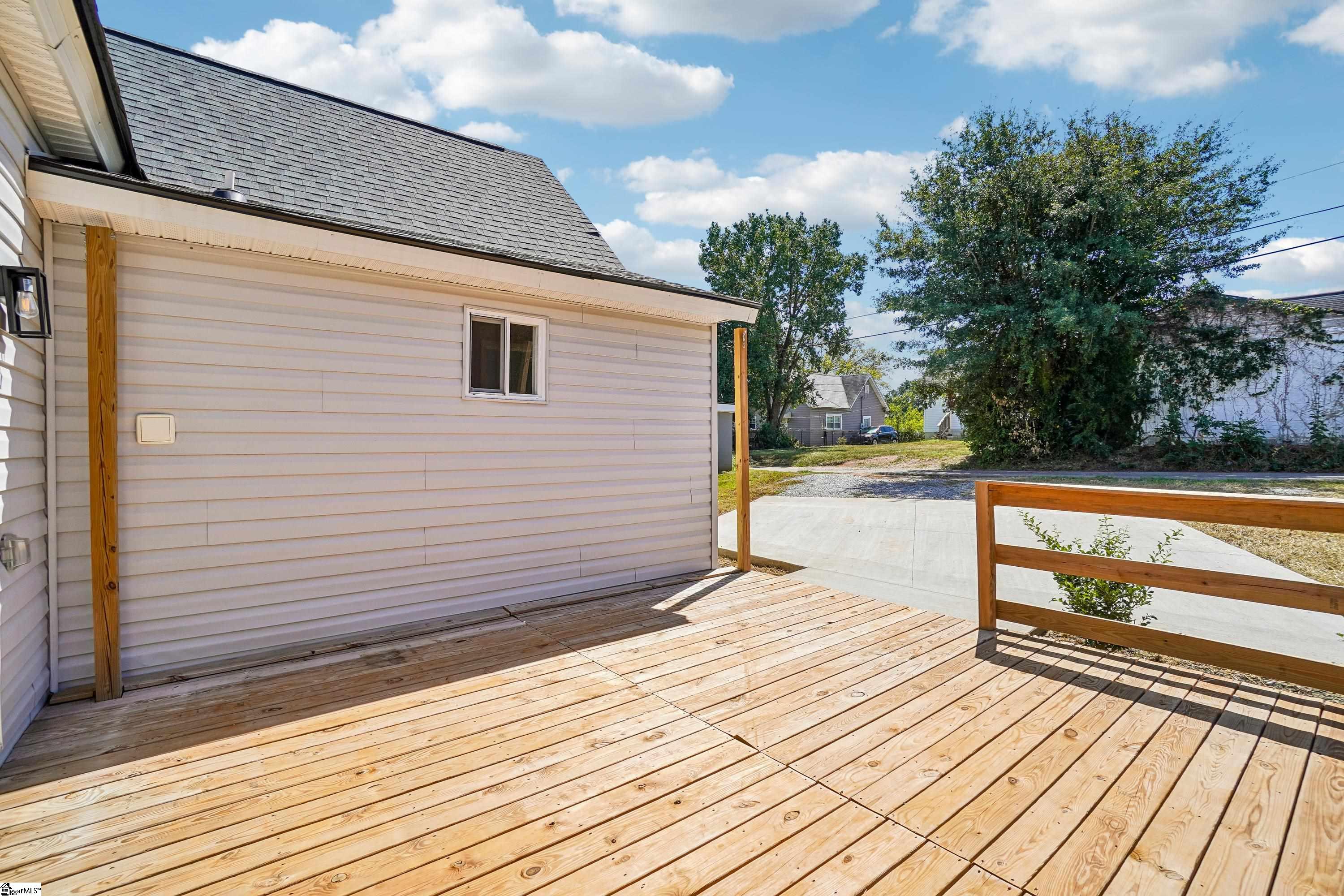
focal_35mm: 15
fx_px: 560
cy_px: 448
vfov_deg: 77.3
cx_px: 672
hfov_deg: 100.4
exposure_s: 1/250
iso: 100
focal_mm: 10
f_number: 8
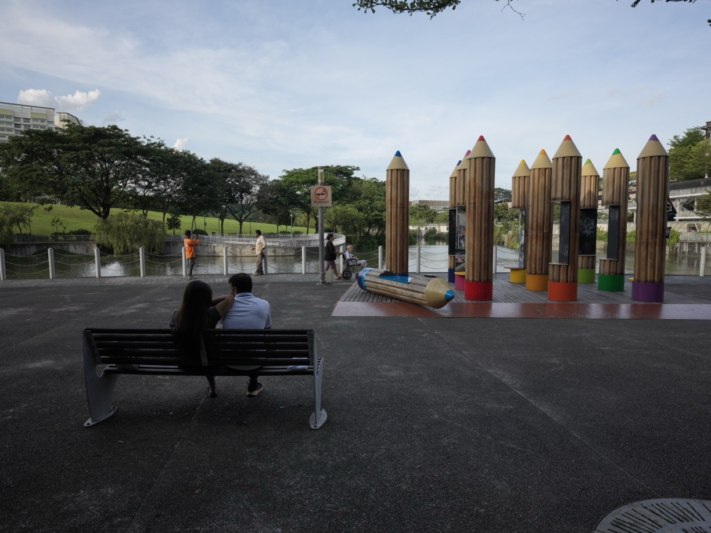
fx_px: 472
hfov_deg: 73.9
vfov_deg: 58.9
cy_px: 276
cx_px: 371
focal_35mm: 23
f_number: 9.5
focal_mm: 28
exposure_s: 1/125
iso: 200
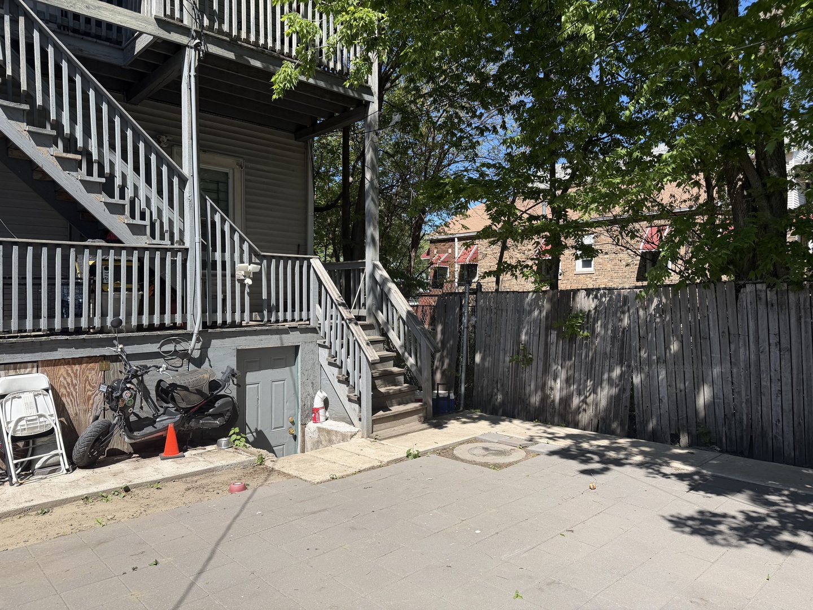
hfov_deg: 71.6
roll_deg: +0.4
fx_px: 564
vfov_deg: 56.8
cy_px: 305
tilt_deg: -0.7
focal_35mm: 24
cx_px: 406
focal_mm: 6.76
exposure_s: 1/3021
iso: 80
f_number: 1.78
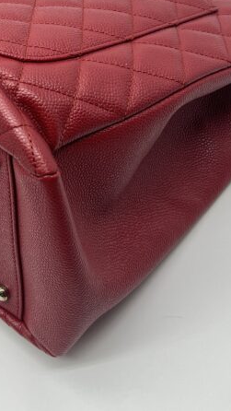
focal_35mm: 65
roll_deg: +17.5
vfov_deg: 31.3
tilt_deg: -42.2
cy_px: 68
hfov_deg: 18.2
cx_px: 23
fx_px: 708
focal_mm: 5.7
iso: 40
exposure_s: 1/100
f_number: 1.5
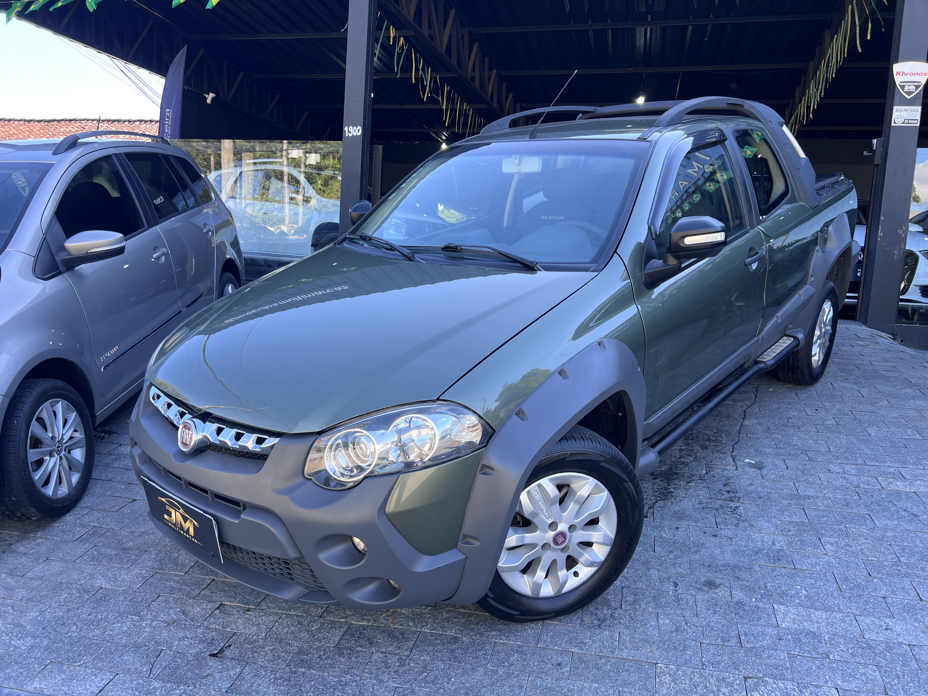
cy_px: 348
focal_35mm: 26
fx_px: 697
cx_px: 464
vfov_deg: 53.1
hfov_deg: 67.3
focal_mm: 5.7
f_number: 1.5
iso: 40
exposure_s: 1/249
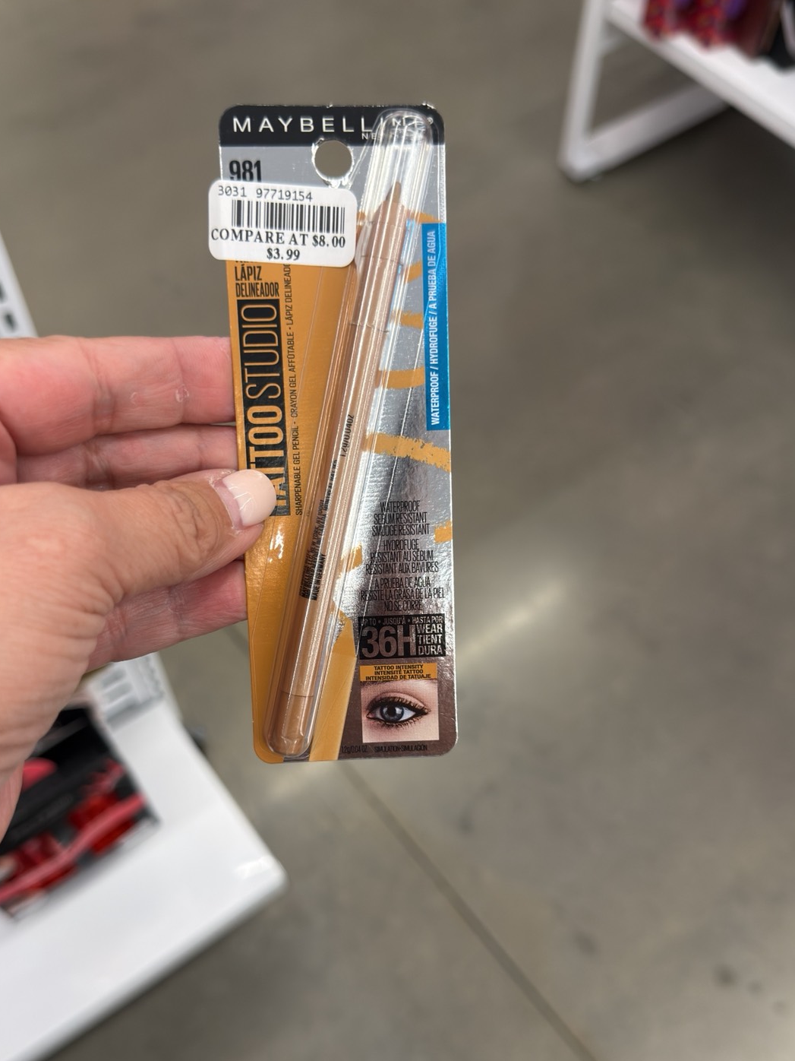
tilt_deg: -59.5
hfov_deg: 42.9
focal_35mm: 33
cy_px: 614
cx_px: 365
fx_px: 1011
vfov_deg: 55.1
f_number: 1.78
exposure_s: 1/60
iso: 100
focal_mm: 6.76
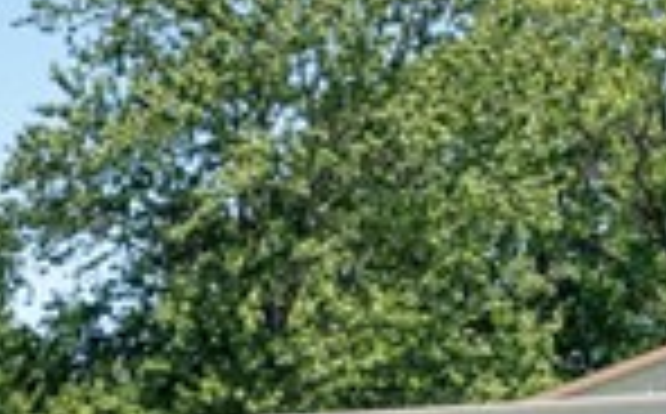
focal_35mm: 120
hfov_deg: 14.7
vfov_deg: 10.4
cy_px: 657
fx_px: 2175
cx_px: -621
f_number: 7.1
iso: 100
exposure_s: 1/80
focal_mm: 16
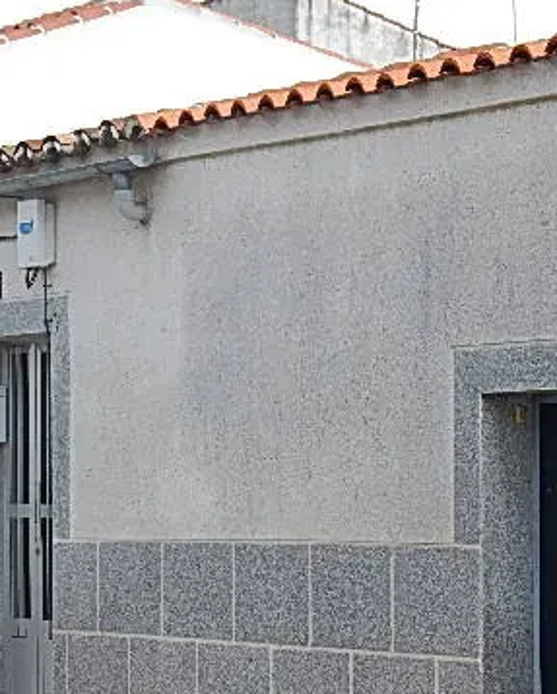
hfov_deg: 11.4
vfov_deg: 14.1
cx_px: 246
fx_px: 2799
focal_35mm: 136
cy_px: 450
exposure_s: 1/400
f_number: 4.4
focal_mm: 13.9
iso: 125
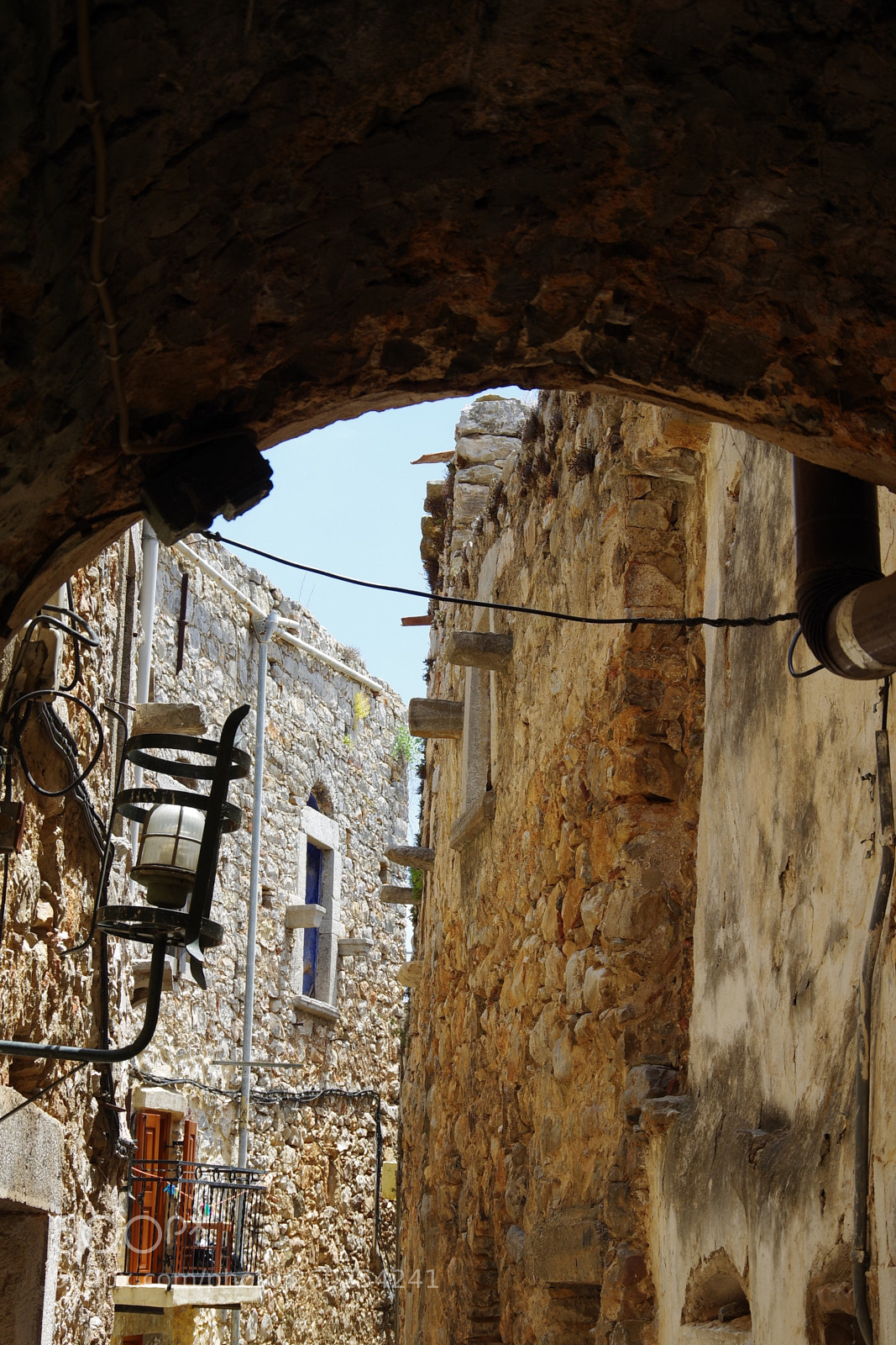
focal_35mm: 60
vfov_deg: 33.4
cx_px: 448
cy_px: 672
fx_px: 2239
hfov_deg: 22.6
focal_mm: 40
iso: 100
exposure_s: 1/125
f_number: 8
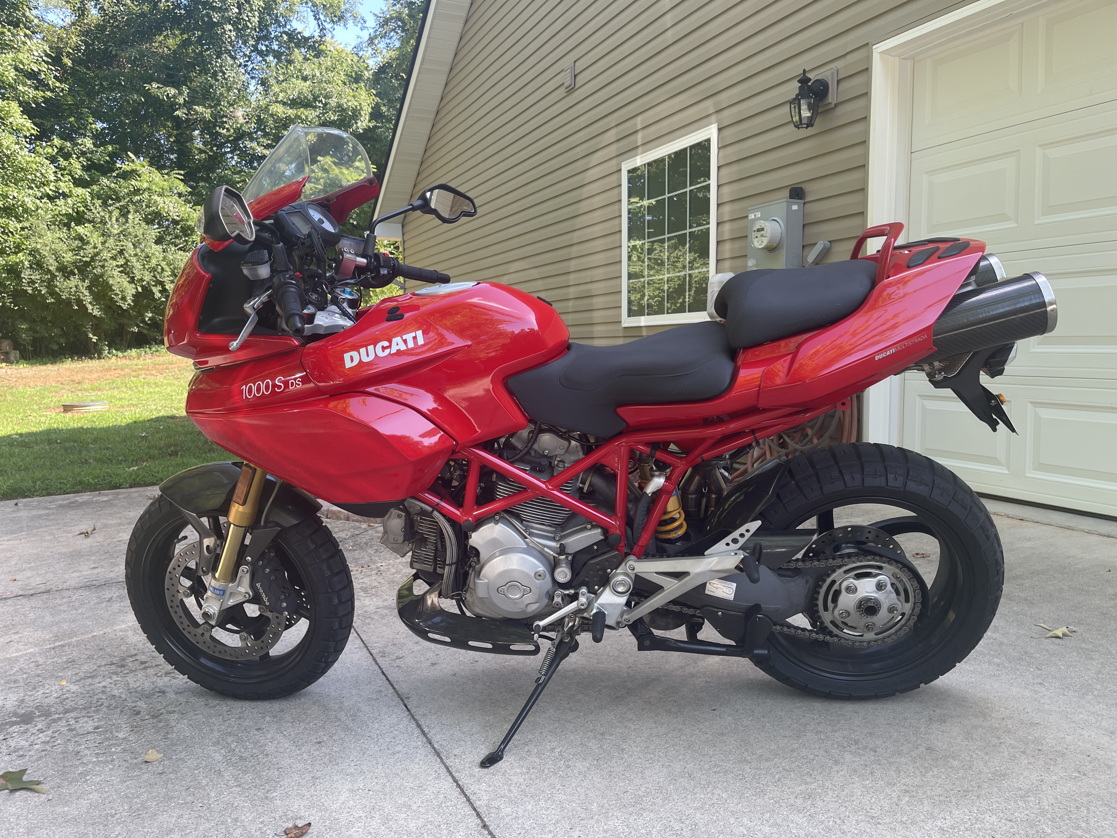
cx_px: 558
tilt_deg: -6.2
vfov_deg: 54.9
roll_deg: -0.1
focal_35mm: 25
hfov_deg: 69.4
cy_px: 419
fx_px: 807
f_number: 1.6
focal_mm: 5.1
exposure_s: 1/185
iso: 32
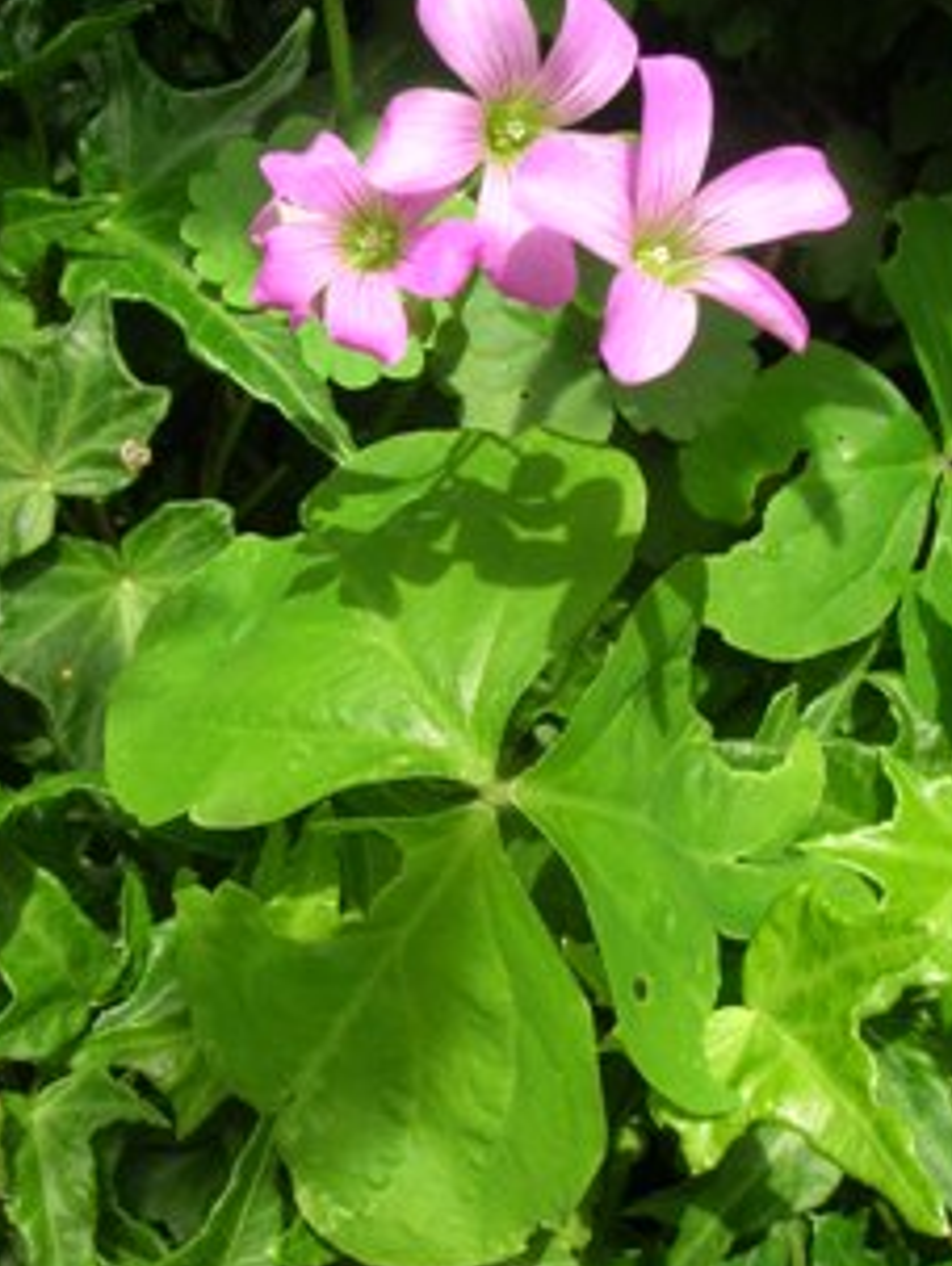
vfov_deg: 41.9
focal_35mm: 45
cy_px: 537
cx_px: 499
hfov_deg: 32.2
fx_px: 1648
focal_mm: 5.7
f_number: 4.9
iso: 50
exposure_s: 1/103
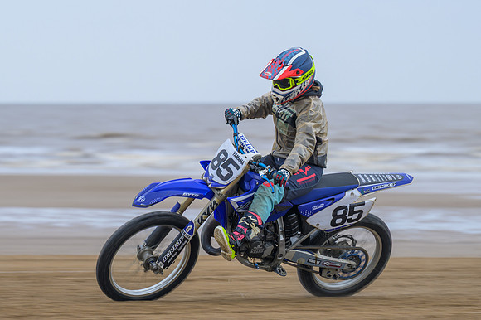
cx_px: 243
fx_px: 3037
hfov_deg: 9.1
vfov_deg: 6.0
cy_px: 176
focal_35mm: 227
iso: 64
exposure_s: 1/200
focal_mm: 130
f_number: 4
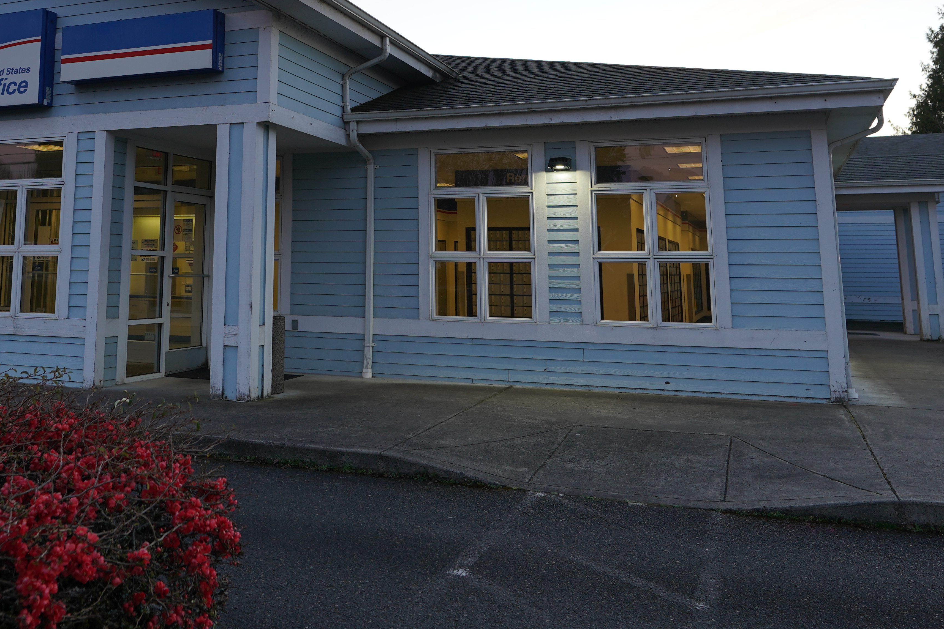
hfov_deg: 53.5
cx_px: 322
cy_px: 99
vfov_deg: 36.2
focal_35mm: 35
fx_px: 918
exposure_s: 1/60
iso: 160
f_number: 4
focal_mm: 20
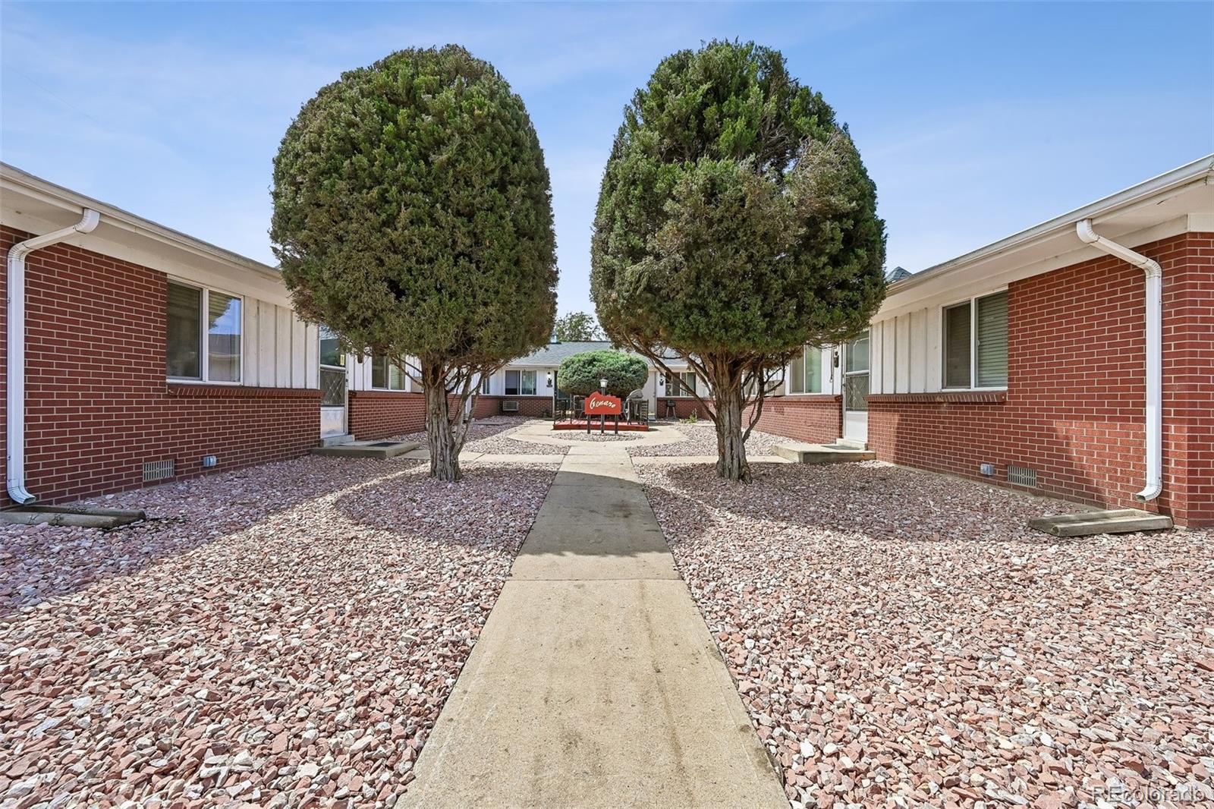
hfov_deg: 104.3
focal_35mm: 14
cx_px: 607
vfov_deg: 81.2
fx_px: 472
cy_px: 404
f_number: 10
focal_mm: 14
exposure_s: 1/320
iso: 400
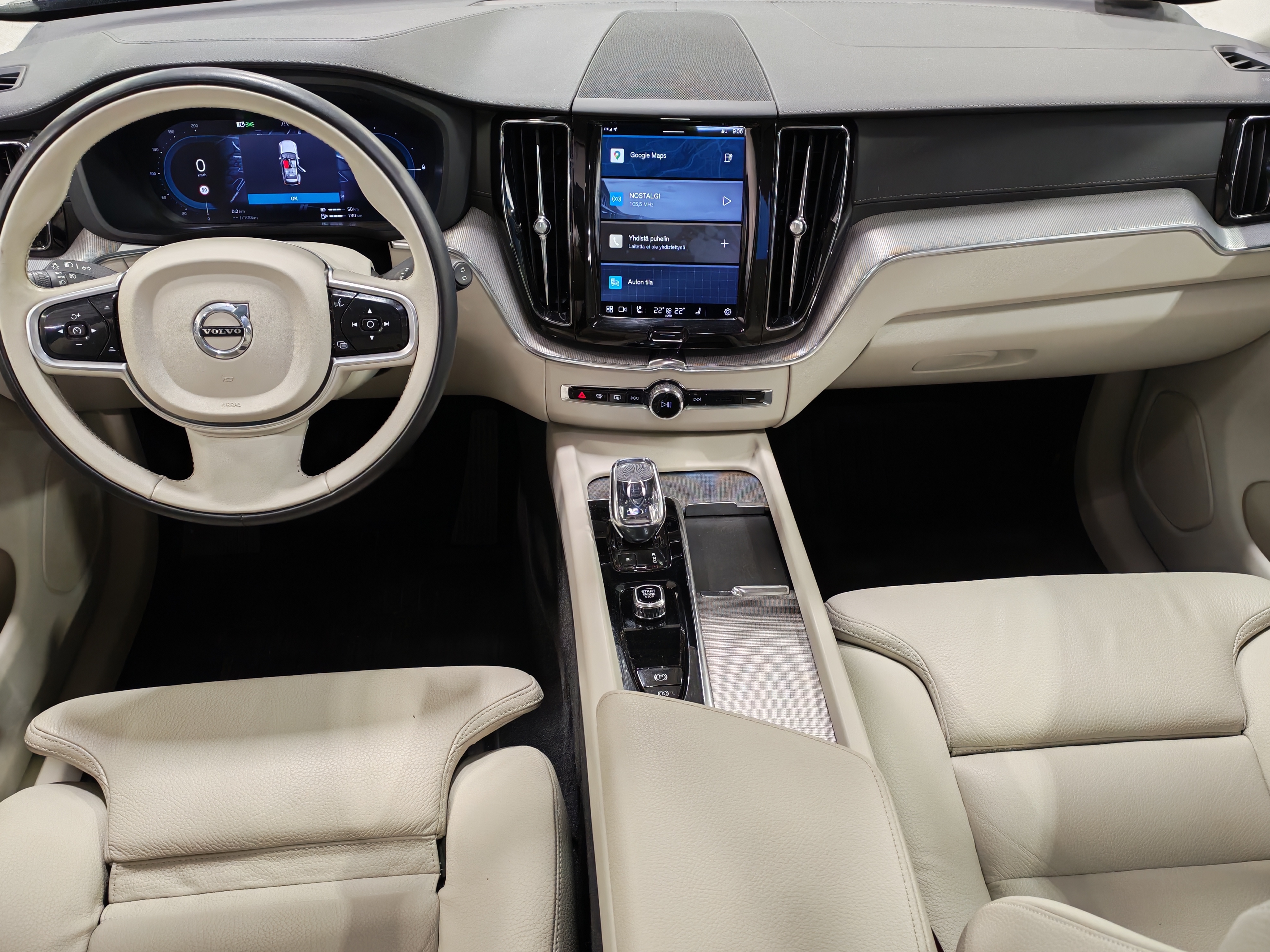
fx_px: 1174
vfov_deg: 44.2
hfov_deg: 56.8
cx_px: 635
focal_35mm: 32
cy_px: 476
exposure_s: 1/50
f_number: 1.9
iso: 1250
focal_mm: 6.12
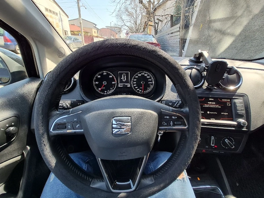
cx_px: 132
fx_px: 99
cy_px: 99
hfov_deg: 106.2
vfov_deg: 89.9
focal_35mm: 13
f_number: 2.2
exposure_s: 1/127
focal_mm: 1.74
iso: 40
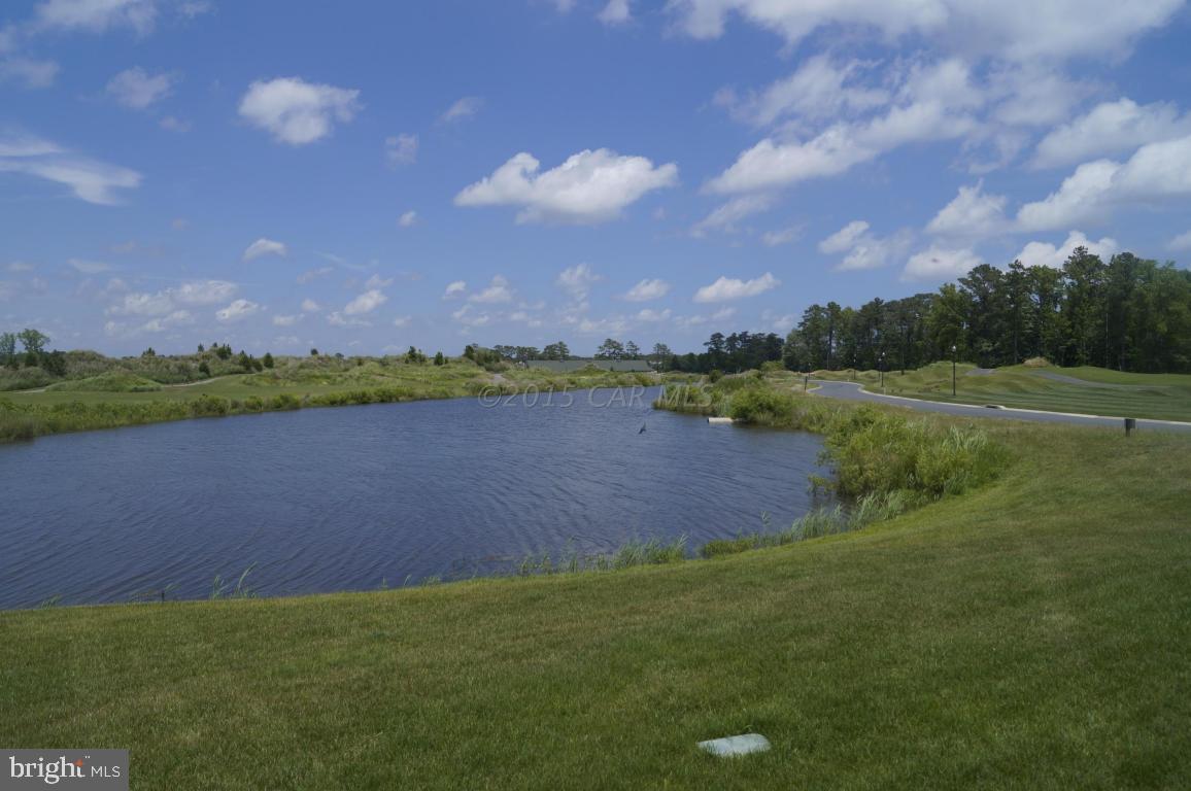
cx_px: 596
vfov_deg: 47.8
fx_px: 892
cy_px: 396
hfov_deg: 67.4
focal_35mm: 27
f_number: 8
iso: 100
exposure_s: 1/640
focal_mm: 18
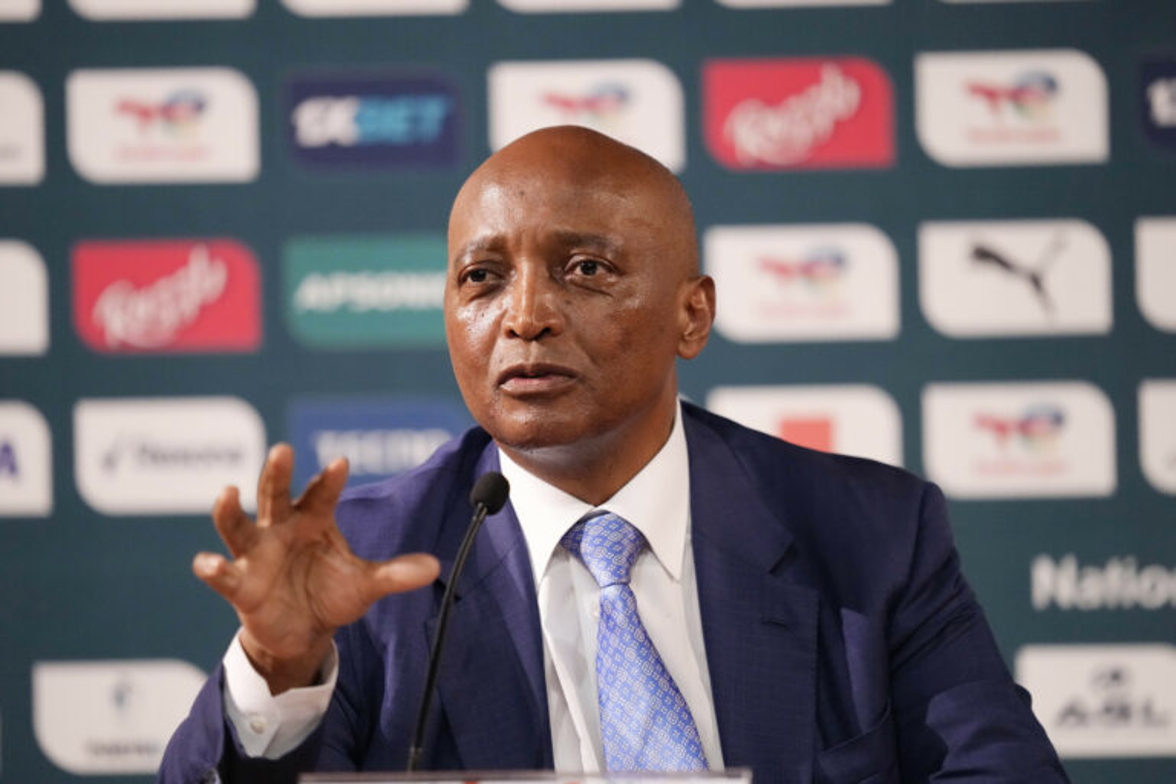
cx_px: 588
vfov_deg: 3.4
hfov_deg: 5.2
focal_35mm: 400
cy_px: 392
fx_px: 13066
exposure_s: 1/1000
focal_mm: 400
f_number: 2.8
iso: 5000
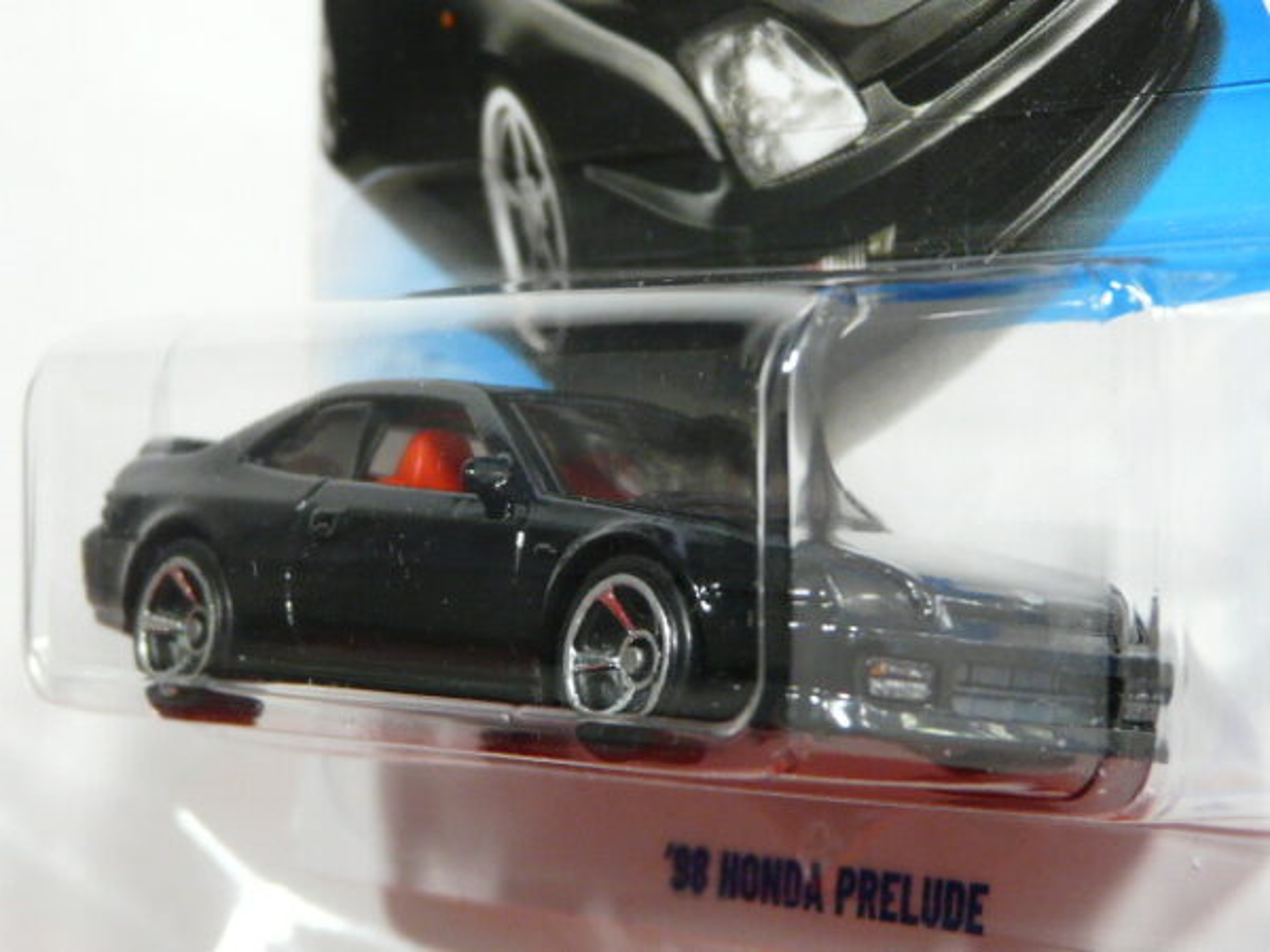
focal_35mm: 105
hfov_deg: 18.7
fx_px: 3852
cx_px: 635
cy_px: 476
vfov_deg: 14.1
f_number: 3.2
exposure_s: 1/40
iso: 200
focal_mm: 10.8
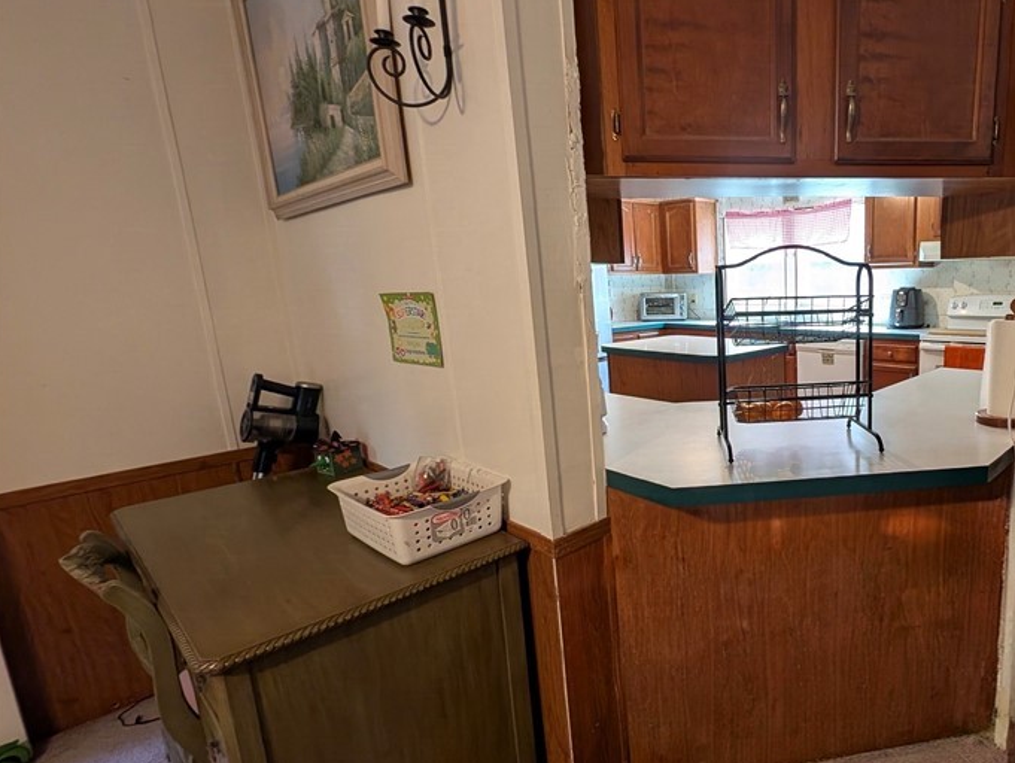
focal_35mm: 18
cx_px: 752
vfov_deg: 71.7
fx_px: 528
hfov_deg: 81.4
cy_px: 390
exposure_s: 1/30
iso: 108
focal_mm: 2.23
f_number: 1.95
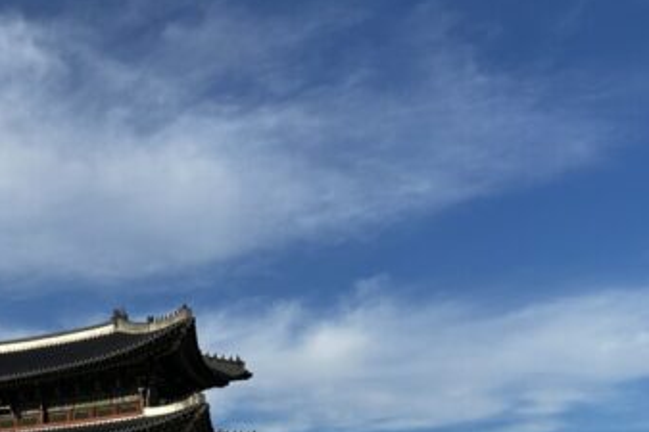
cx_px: 8
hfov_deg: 32.9
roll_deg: -0.6
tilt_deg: +8.5
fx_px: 1009
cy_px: 462
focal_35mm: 56
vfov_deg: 22.9
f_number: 1.5
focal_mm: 5.7
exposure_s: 1/4444
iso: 50
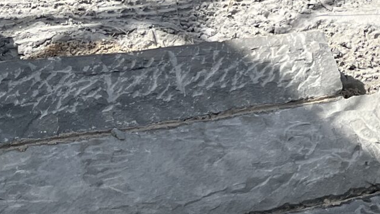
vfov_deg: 10.0
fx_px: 1149
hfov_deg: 15.4
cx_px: 739
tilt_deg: +4.6
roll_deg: +0.8
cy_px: -187
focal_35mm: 114
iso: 50
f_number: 1.6
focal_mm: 5.1
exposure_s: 1/4310
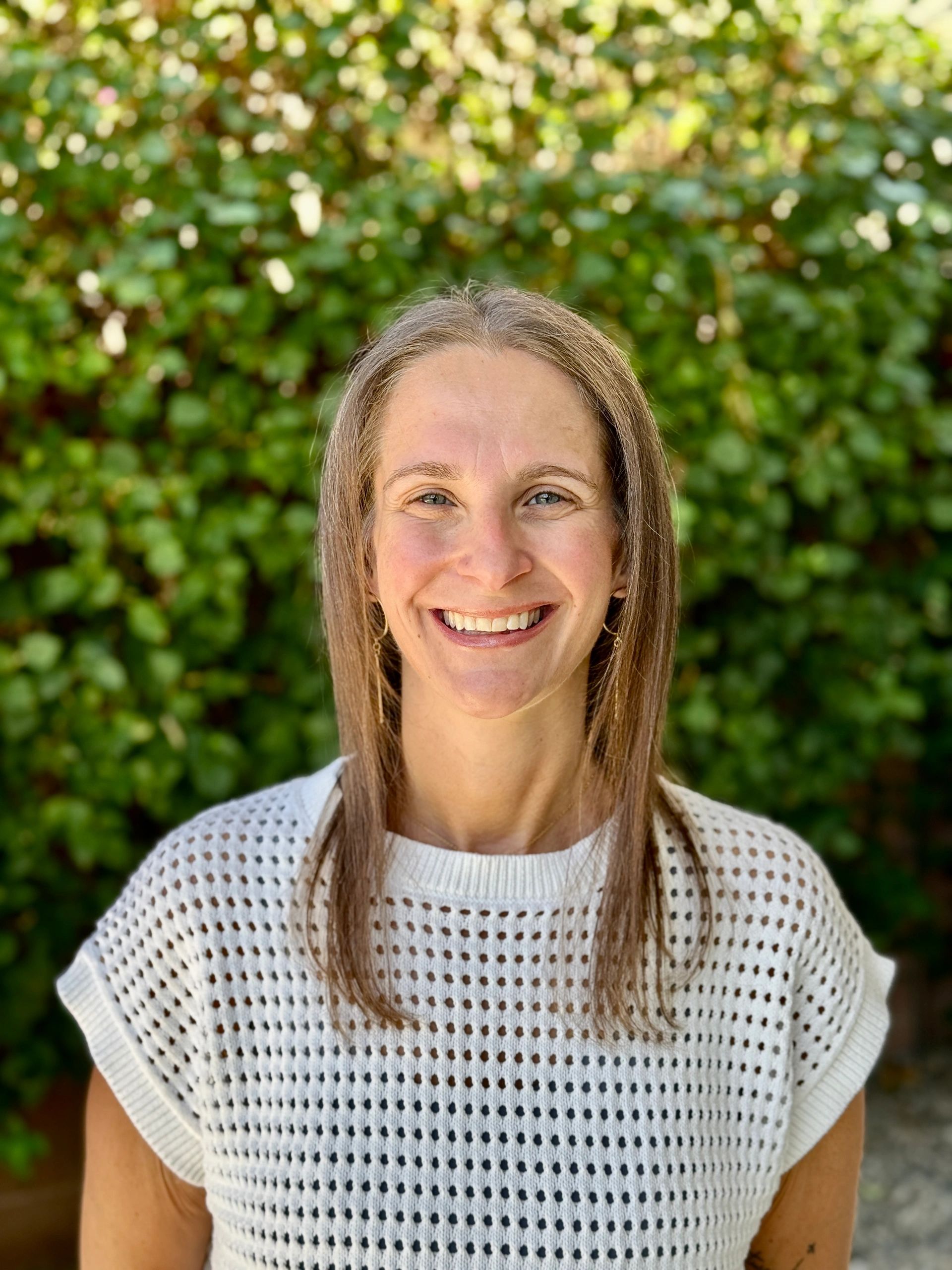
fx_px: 1760
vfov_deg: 39.7
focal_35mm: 48
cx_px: 476
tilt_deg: -6.6
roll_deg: +0.8
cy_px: 635
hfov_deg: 30.3
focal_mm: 6.76
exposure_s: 1/491
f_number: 1.78
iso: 64
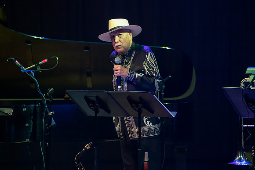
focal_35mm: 400
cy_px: 85
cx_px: 128
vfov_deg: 3.4
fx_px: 2834
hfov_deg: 5.2
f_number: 5.6
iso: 3200
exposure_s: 1/250
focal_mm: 400
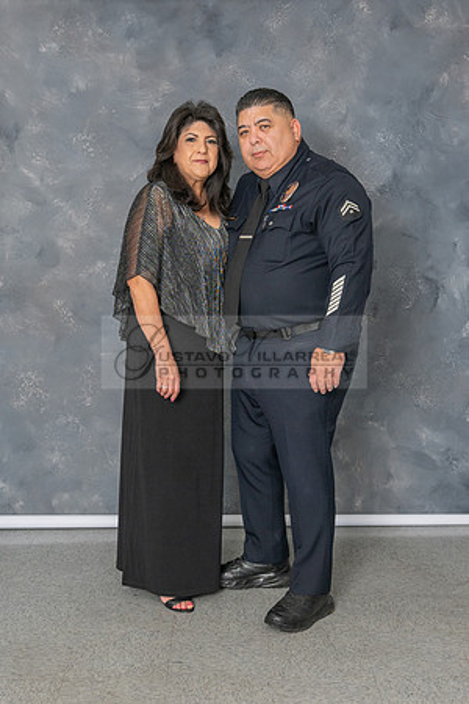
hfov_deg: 25.6
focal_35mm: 53
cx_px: 242
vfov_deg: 37.6
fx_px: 1034
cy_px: 334
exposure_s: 1/200
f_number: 5.6
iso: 200
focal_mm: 30
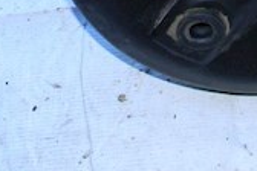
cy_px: -121
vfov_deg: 11.6
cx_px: 272
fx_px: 792
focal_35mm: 111
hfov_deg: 17.9
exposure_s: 1/95.2
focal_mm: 5
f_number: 3.5
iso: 80
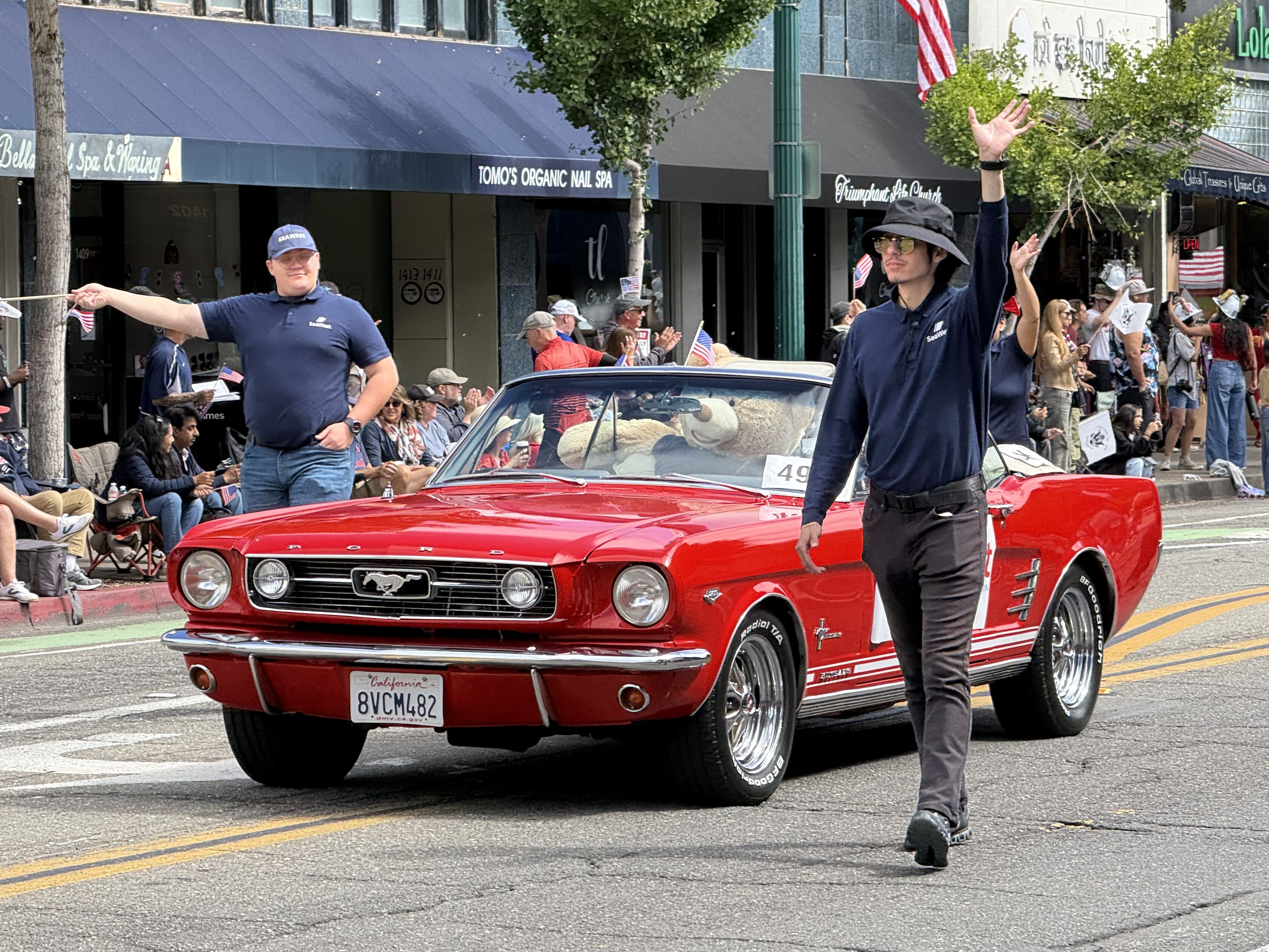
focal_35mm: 144
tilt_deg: -1.2
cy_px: 444
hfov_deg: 13.7
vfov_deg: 10.3
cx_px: 568
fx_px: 5279
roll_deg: +0.3
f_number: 2.8
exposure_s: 1/554
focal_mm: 15.66
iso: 64
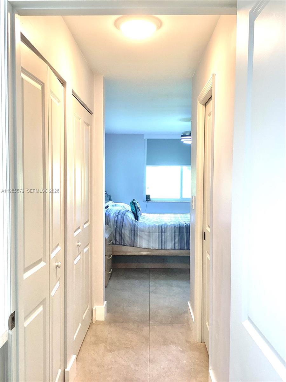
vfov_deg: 58.4
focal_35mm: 31
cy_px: 191
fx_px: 341
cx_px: 143
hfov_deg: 45.4
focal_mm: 3.3
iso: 100
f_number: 2.4
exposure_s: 1/60
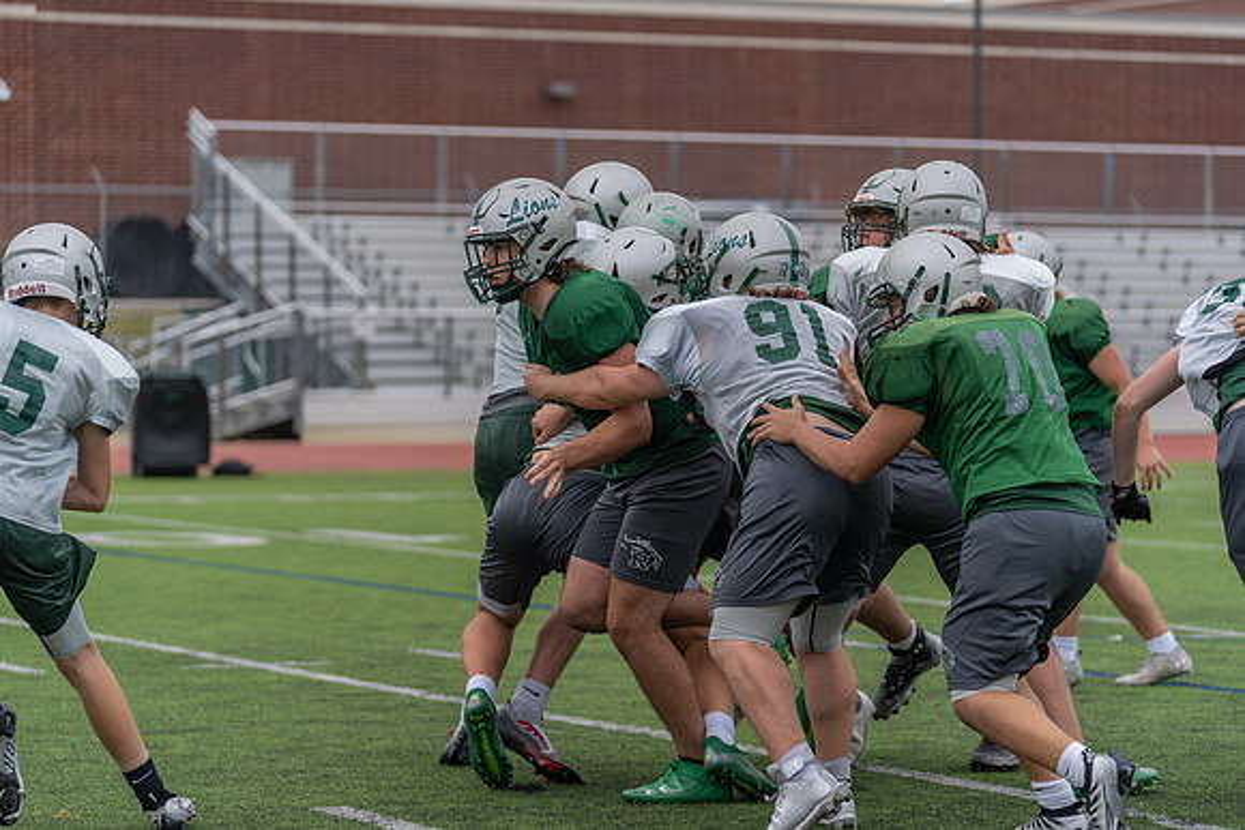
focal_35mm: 128
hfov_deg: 16.0
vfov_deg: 10.7
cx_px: 622
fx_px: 4427
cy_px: 415
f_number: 3.5
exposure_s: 1/1250
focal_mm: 128
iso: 160
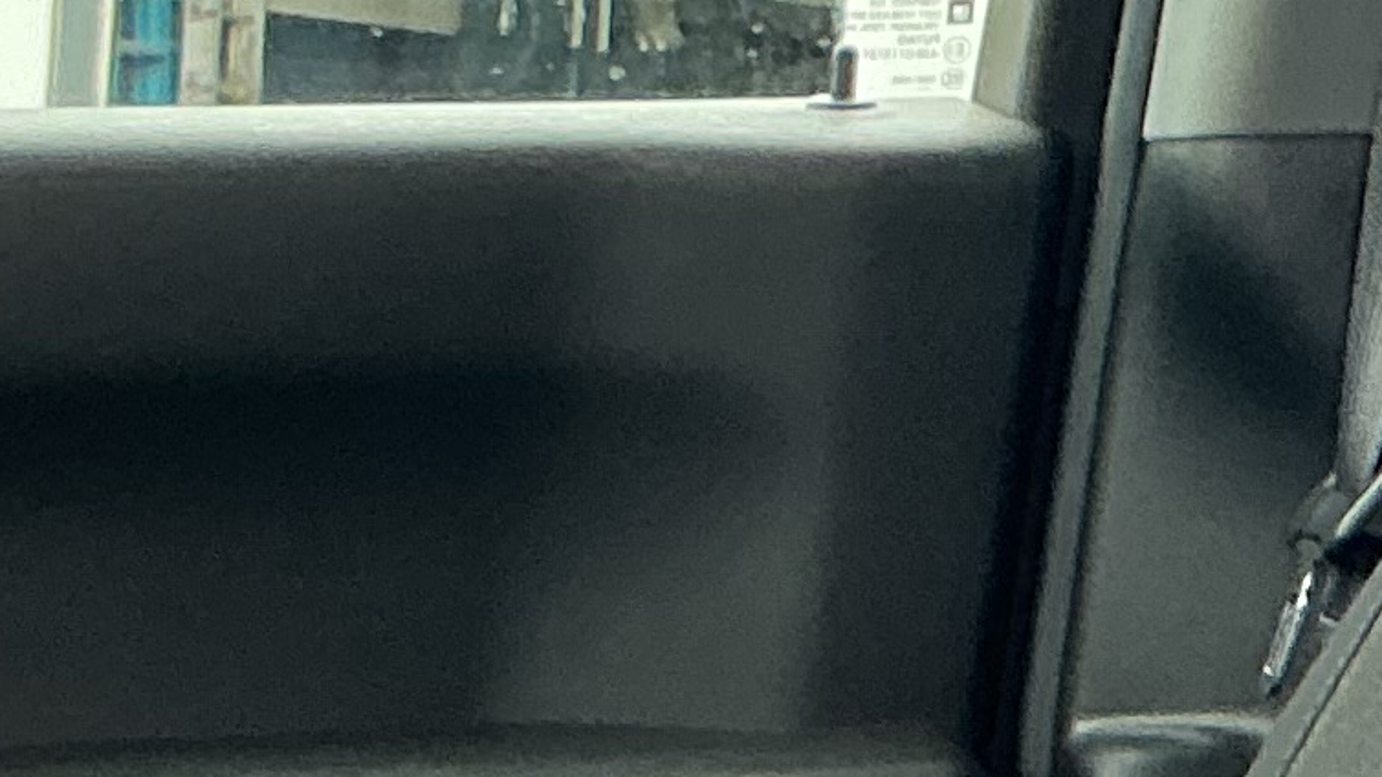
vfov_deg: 7.0
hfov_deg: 11.4
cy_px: -717
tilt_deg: +10.2
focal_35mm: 169
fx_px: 6193
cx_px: 2824
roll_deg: +1.1
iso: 50
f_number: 1.8
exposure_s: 1/60
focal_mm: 3
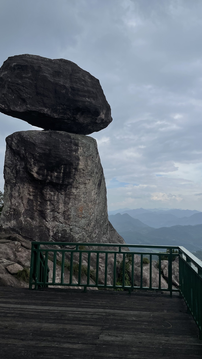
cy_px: 177
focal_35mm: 29
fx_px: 276
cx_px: 128
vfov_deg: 66.1
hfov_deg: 39.9
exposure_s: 1/6135
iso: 32
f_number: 1.6
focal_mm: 4.2
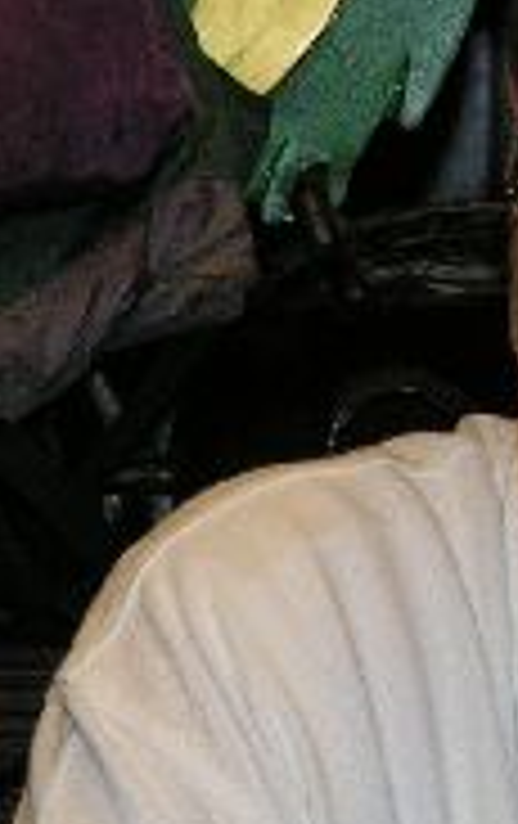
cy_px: 765
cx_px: -293
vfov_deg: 12.8
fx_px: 3645
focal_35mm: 162
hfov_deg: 7.9
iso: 200
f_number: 2.8
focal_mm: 8.9
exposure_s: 1/60.1
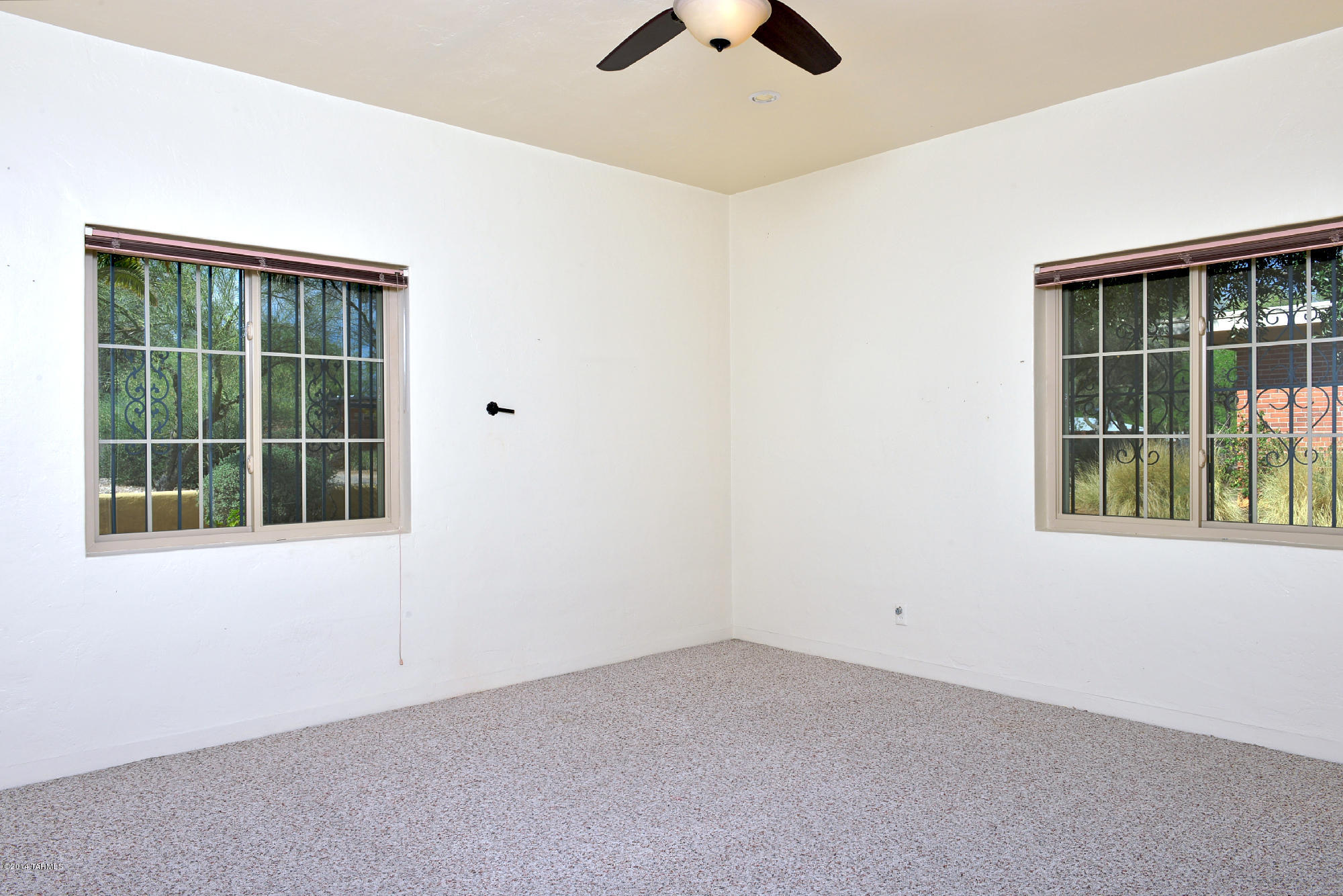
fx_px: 895
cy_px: 448
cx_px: 672
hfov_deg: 73.7
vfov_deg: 53.1
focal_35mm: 24
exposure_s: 1/160
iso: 200
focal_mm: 24
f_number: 14
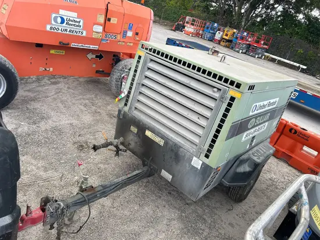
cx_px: 160
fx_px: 240
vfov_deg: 53.1
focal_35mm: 26
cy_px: 120
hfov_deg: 67.3
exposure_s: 1/516
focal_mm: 5.7
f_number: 1.5
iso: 50
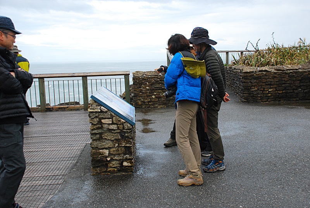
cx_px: 155
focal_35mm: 39
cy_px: 104
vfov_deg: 34.3
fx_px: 336
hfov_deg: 49.5
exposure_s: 1/320
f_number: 5.6
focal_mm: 26
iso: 400
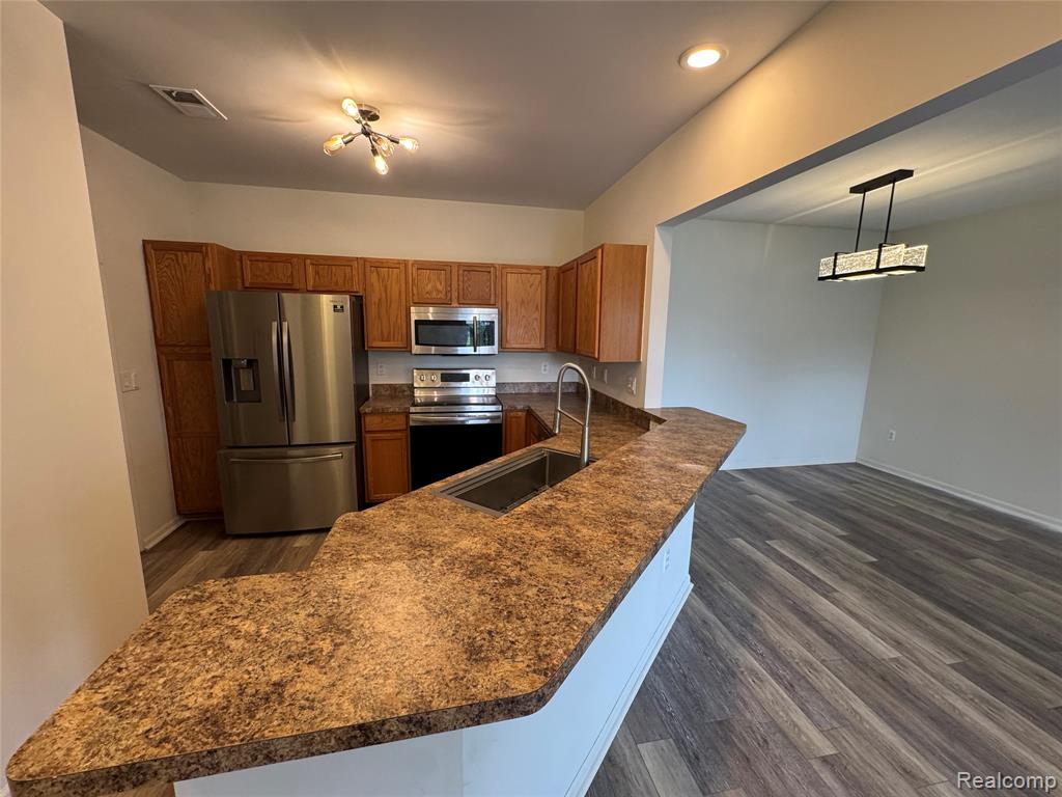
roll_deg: -1.0
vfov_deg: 85.7
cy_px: 398
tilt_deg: -10.6
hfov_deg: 102.1
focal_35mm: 14
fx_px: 430
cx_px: 531
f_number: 2.2
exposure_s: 1/63
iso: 200
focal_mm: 2.22
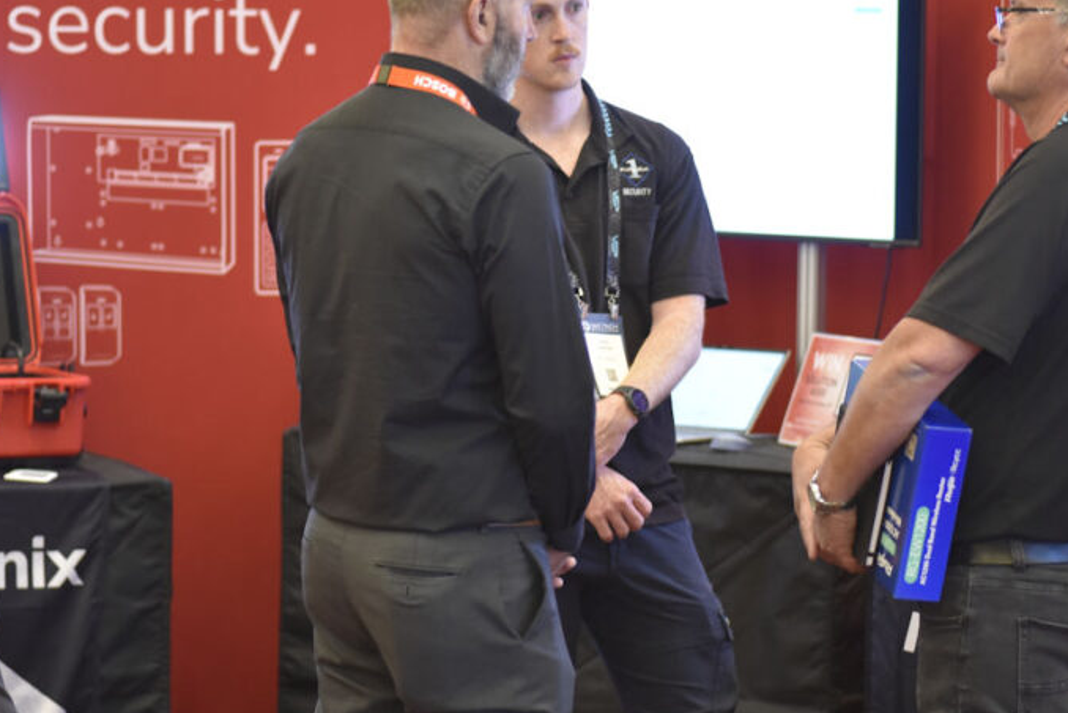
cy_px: 323
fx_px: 4482
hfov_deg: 13.6
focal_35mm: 151
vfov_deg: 9.1
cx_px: 507
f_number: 2.8
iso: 3200
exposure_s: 1/125
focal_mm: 100
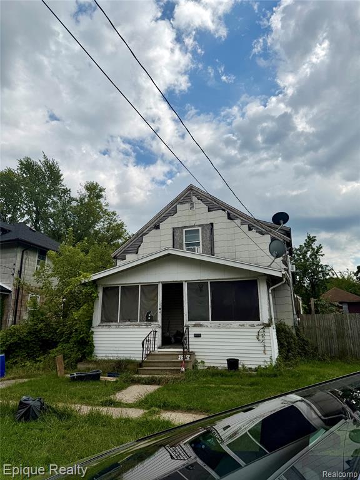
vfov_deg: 71.6
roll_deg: +1.1
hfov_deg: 56.8
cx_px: 180
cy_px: 240
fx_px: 333
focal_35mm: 24
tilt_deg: +15.0
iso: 80
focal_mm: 6.76
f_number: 1.78
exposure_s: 1/9091
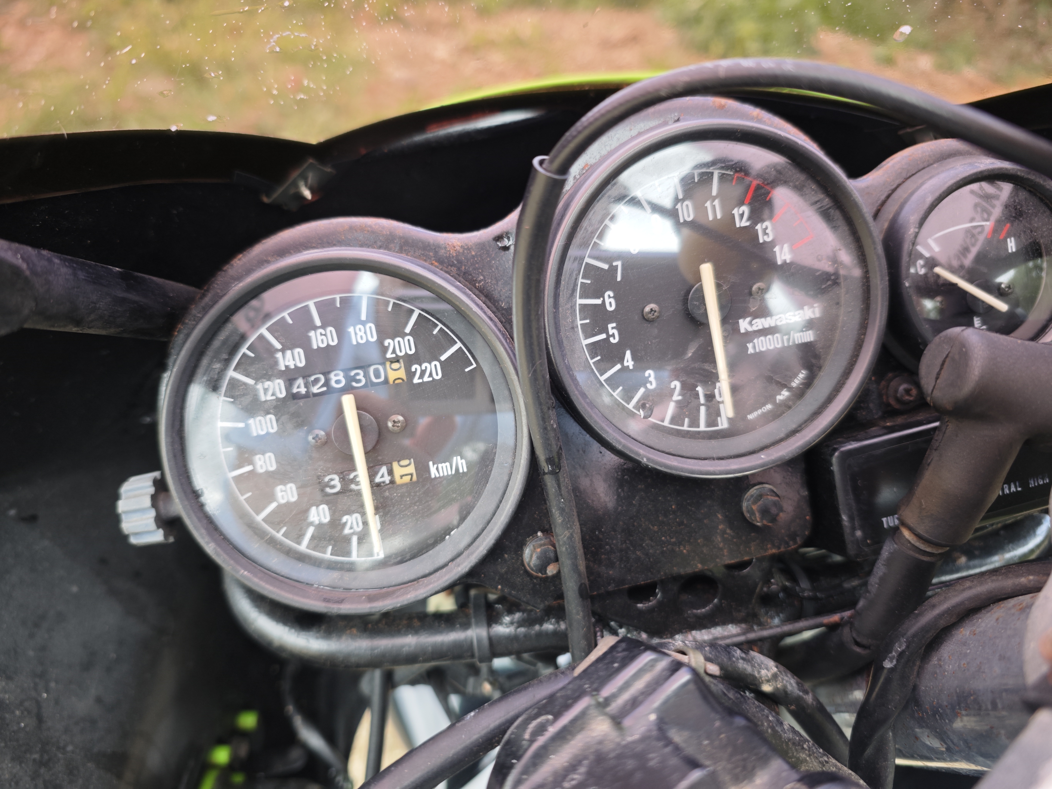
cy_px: 394
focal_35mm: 23
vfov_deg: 58.9
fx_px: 699
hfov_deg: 73.9
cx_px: 526
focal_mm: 6.68
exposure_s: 1/100
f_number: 1.42
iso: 100
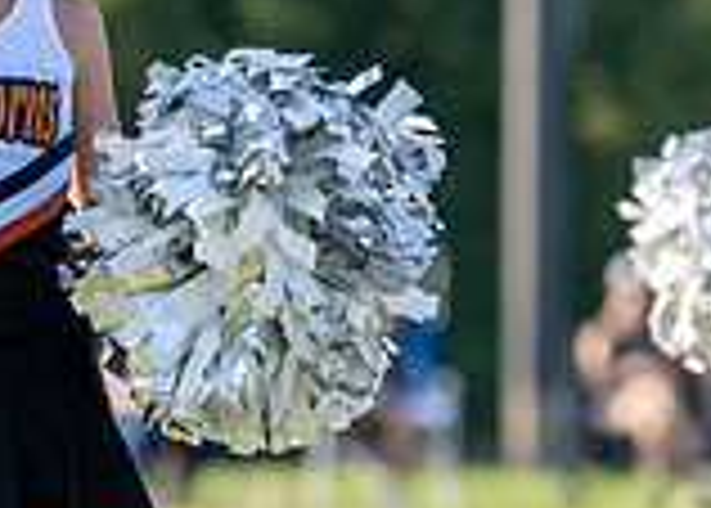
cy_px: 197
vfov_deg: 3.1
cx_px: -6
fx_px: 9333
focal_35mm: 462
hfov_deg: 4.4
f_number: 2.8
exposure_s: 1/3200
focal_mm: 109
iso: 320
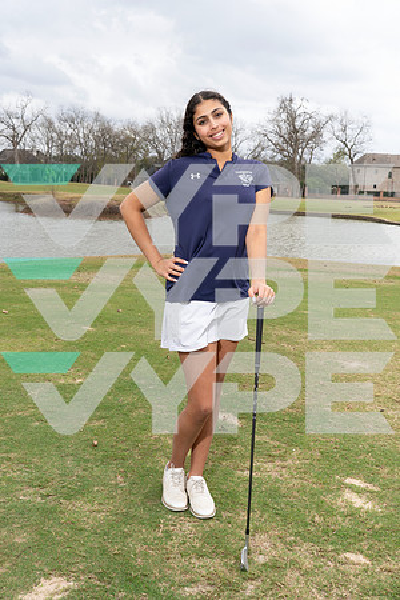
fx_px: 650
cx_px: 200
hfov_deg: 34.2
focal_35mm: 39
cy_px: 300
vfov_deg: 49.6
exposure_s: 1/250
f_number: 9
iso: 400
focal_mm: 39
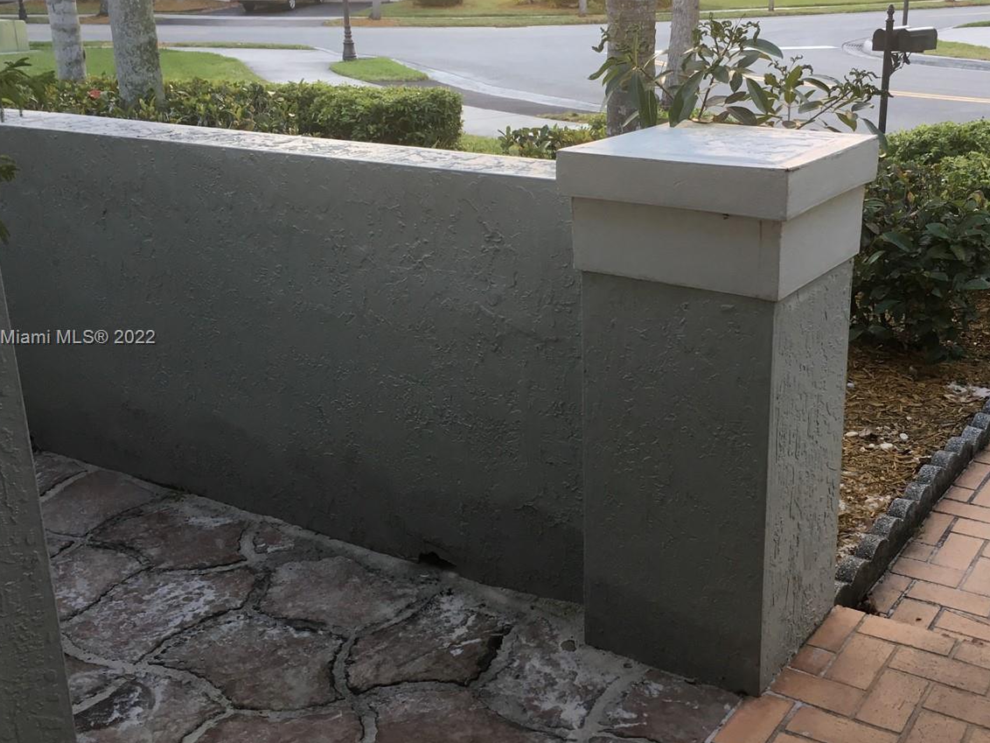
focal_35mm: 41
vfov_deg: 35.1
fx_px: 1173
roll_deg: -0.1
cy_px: 339
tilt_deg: -16.8
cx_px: 575
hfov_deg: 45.6
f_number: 2.2
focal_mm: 4.15
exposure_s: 1/40
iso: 25
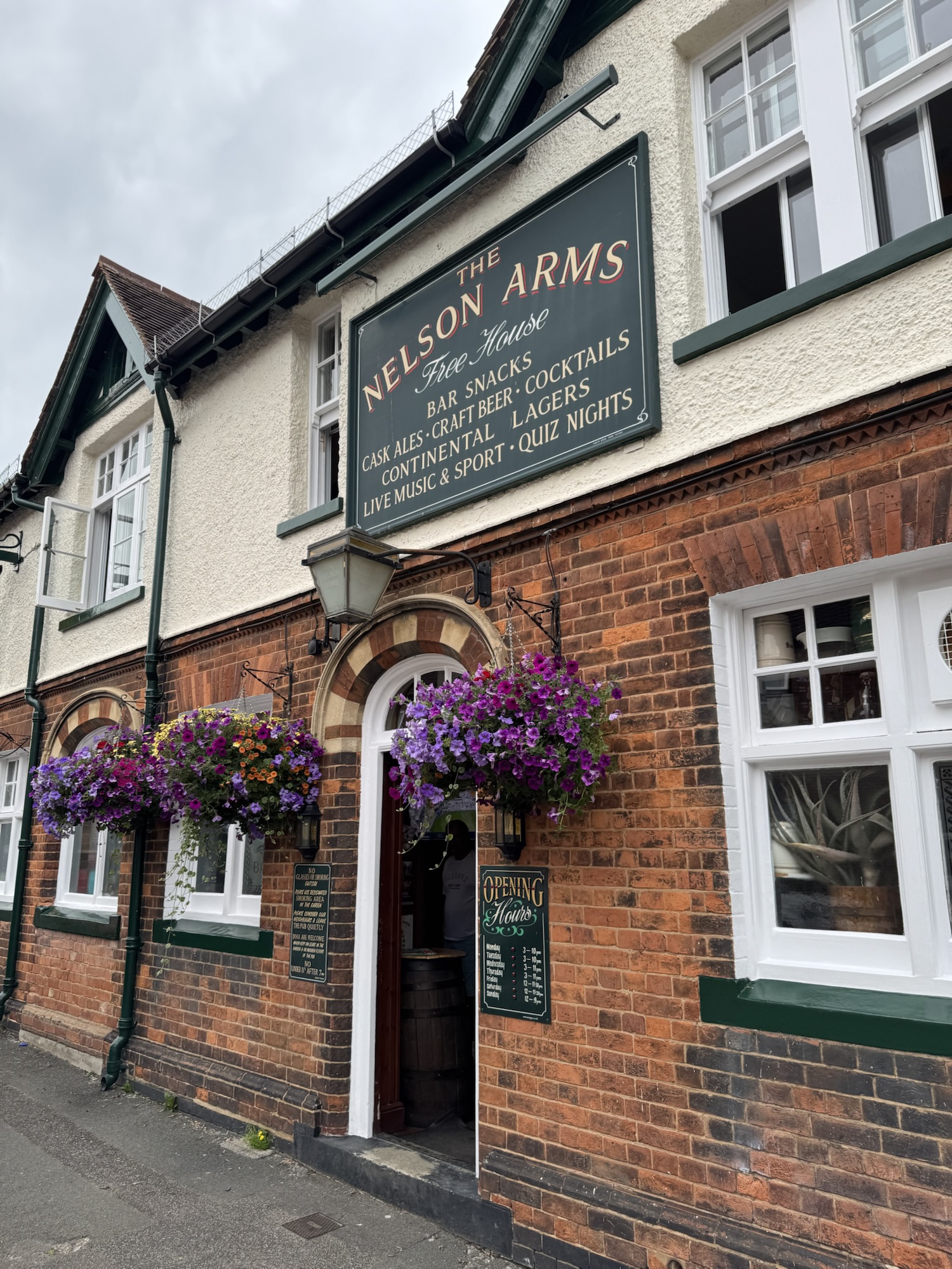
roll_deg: -0.8
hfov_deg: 56.8
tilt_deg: +11.7
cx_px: 476
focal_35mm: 24
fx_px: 880
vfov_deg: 71.6
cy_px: 634
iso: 80
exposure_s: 1/301
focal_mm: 6.76
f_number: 1.78
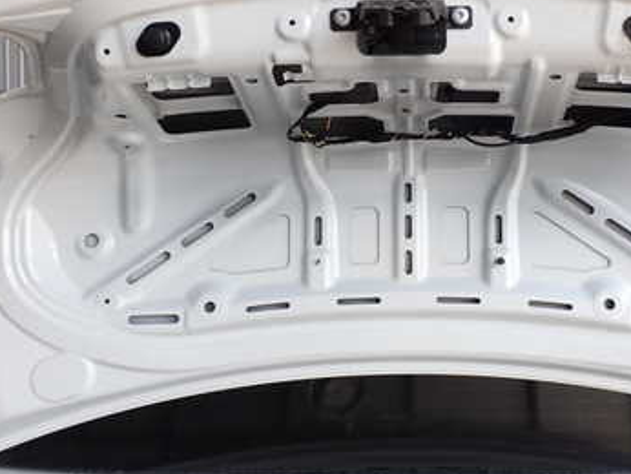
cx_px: 410
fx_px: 949
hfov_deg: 36.5
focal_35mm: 52
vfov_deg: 28.0
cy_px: 191
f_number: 3.2
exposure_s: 1/160
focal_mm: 5.4
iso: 100
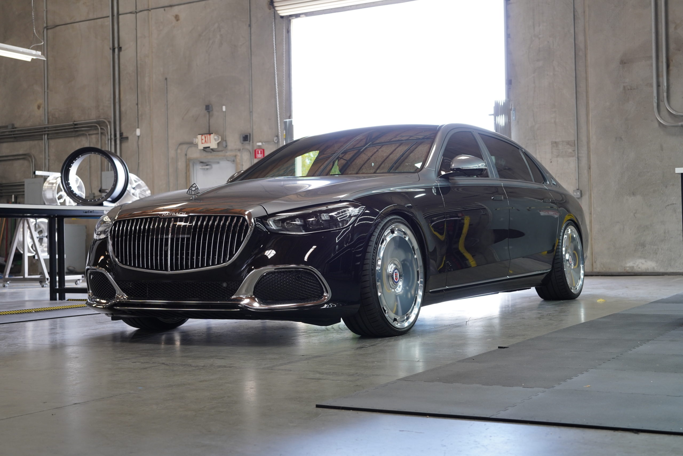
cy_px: 228
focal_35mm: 50
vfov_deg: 27.0
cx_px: 342
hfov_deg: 39.6
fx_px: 949
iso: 500
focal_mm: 50
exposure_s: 1/50
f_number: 5.6
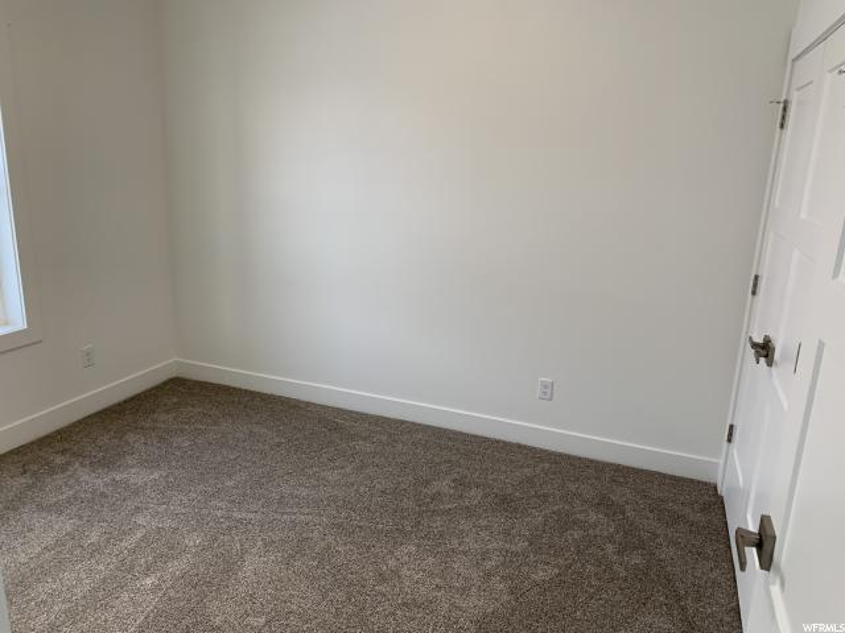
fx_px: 635
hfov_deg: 67.3
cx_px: 422
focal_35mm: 26
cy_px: 316
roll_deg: -1.7
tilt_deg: -15.9
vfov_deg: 53.1
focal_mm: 4.25
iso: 100
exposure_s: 1/100
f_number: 1.8
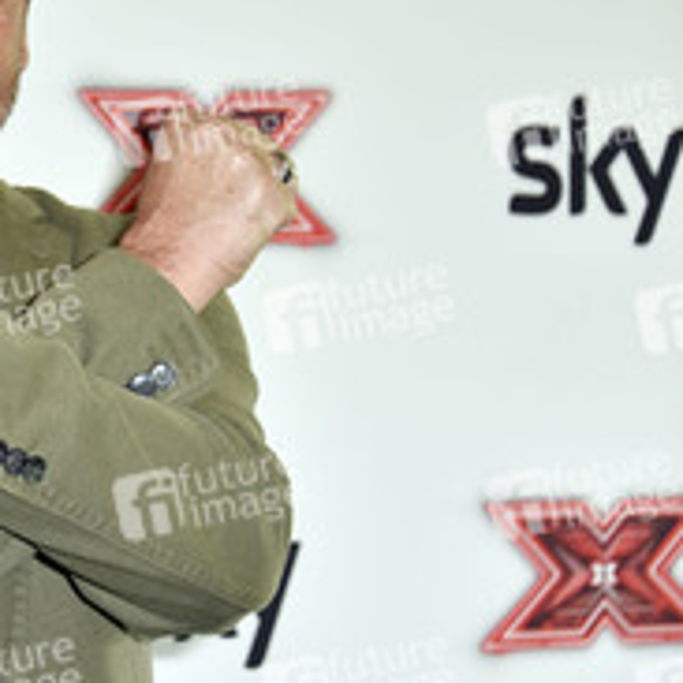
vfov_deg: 7.4
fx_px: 5246
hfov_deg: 7.4
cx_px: -114
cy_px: 216
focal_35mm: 235
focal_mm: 112
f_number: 5.6
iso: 640
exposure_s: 1/160
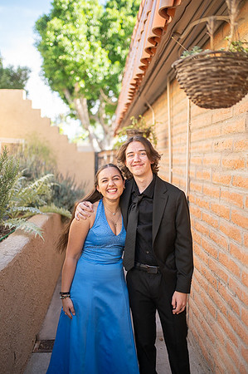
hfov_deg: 37.8
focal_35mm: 35
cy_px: 187
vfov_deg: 54.5
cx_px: 124
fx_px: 362
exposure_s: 1/3200
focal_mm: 35
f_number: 1.4
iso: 400
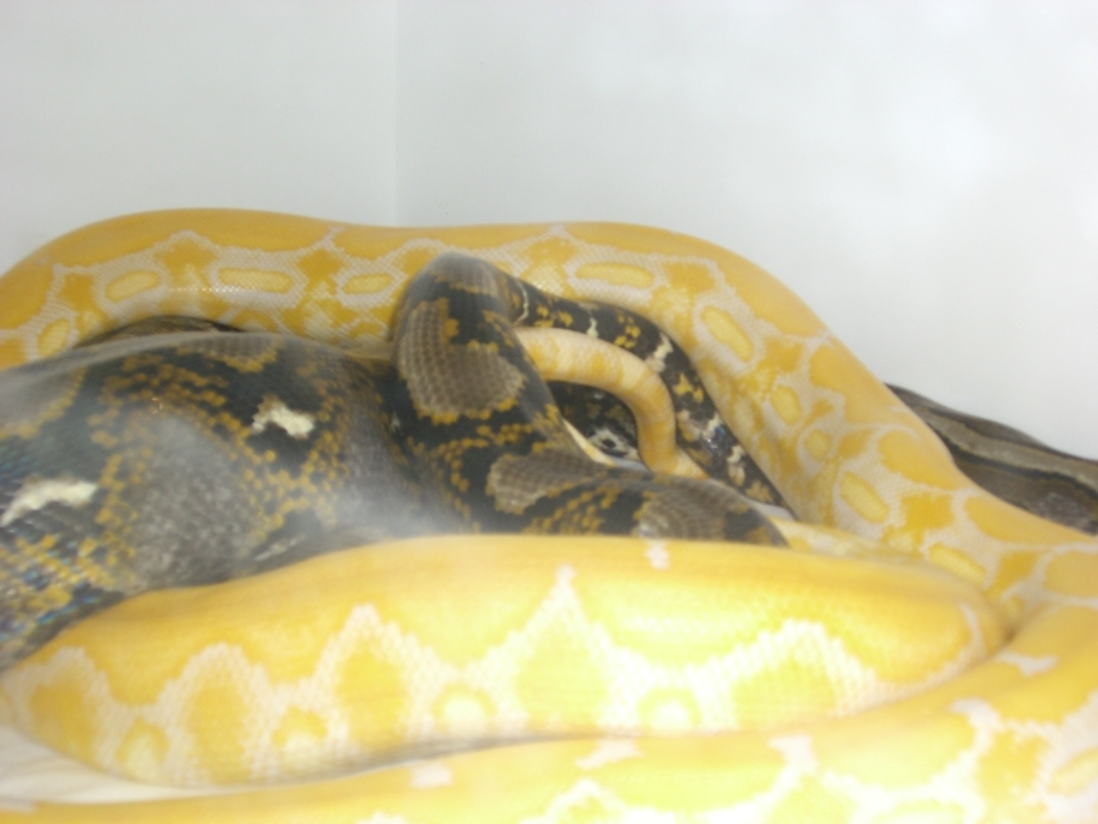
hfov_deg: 29.4
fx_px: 2093
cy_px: 412
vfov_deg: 22.3
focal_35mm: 66
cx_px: 549
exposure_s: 1/60
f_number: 3.6
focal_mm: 10.7
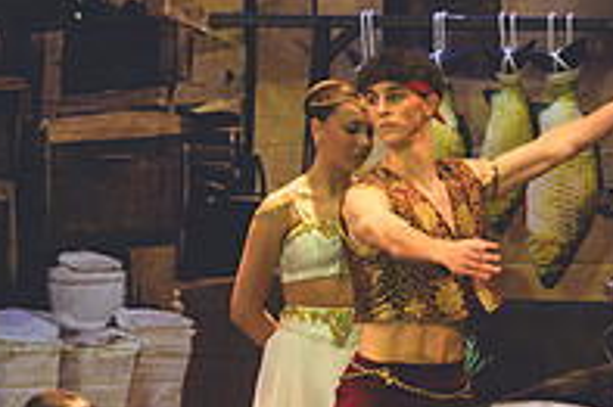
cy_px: 267
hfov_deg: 2.8
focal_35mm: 727
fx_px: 12369
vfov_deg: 1.9
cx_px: 585
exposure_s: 1/500
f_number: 2.8
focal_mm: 165
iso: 1400
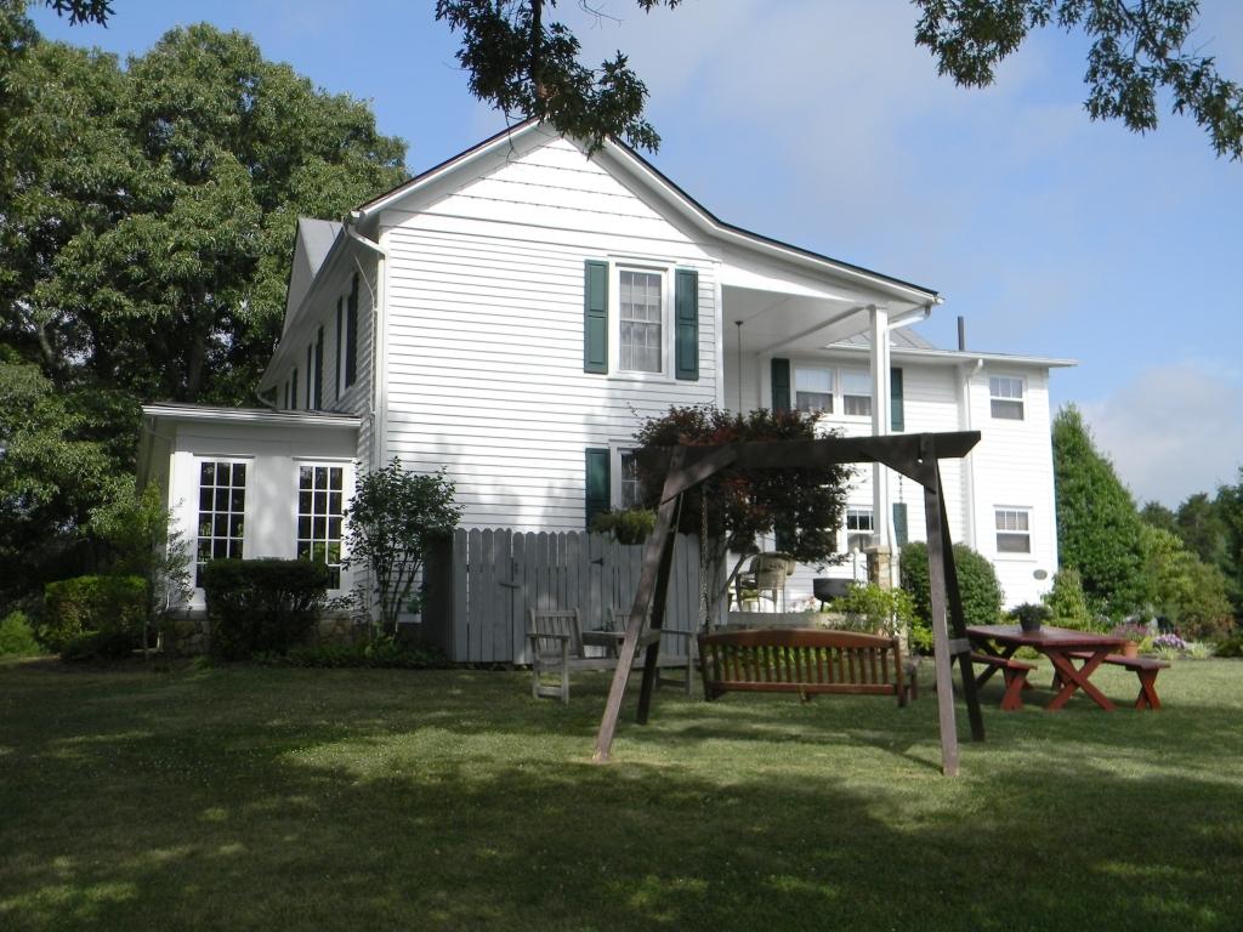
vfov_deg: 39.7
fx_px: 1293
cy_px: 466
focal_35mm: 36
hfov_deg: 51.4
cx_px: 622
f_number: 7.4
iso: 80
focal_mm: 6.4
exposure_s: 1/240
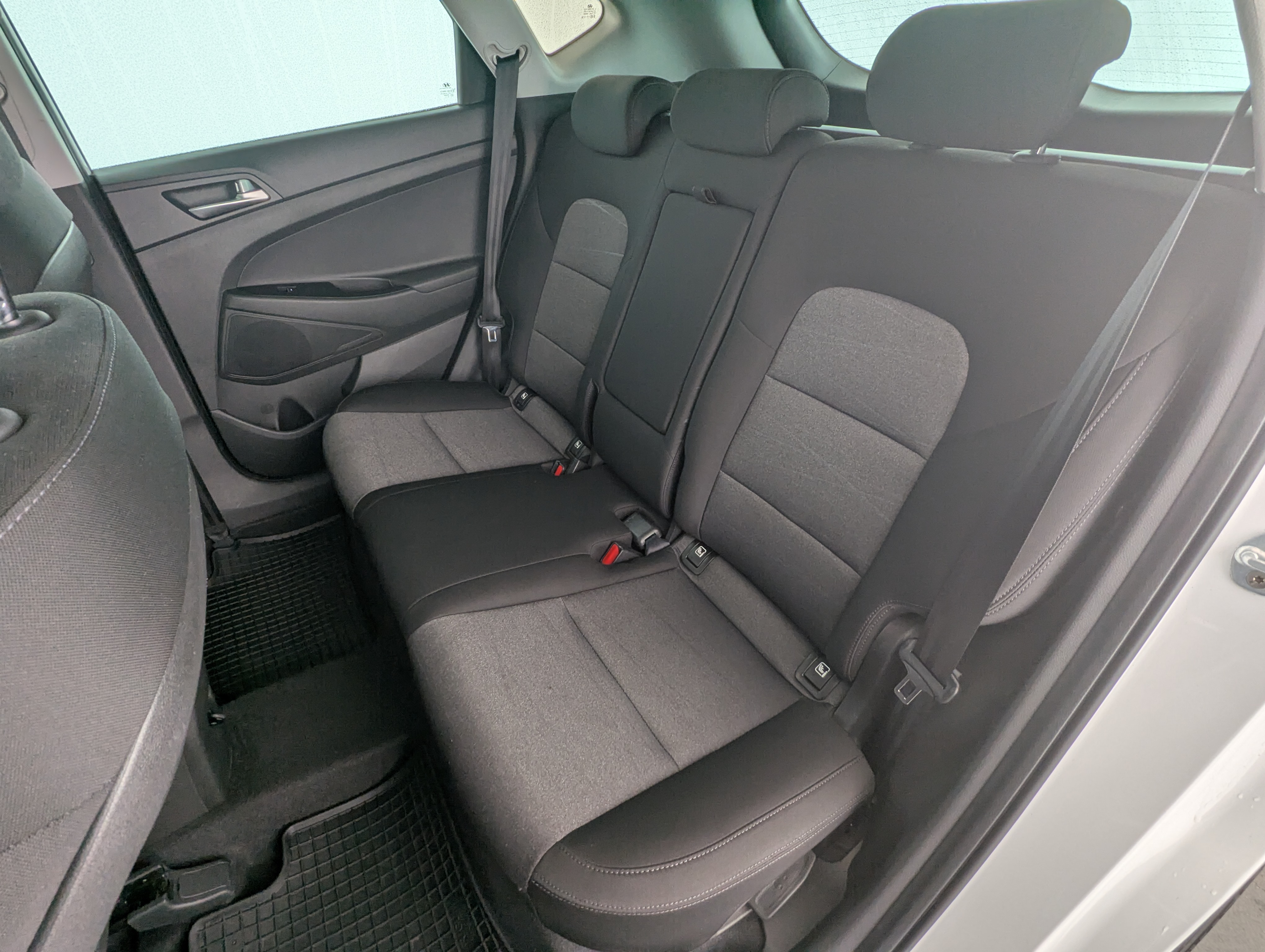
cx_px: 632
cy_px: 476
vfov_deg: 78.2
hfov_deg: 94.4
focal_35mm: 16
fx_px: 586
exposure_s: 1/37.2
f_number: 2.2
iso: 51
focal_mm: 2.35
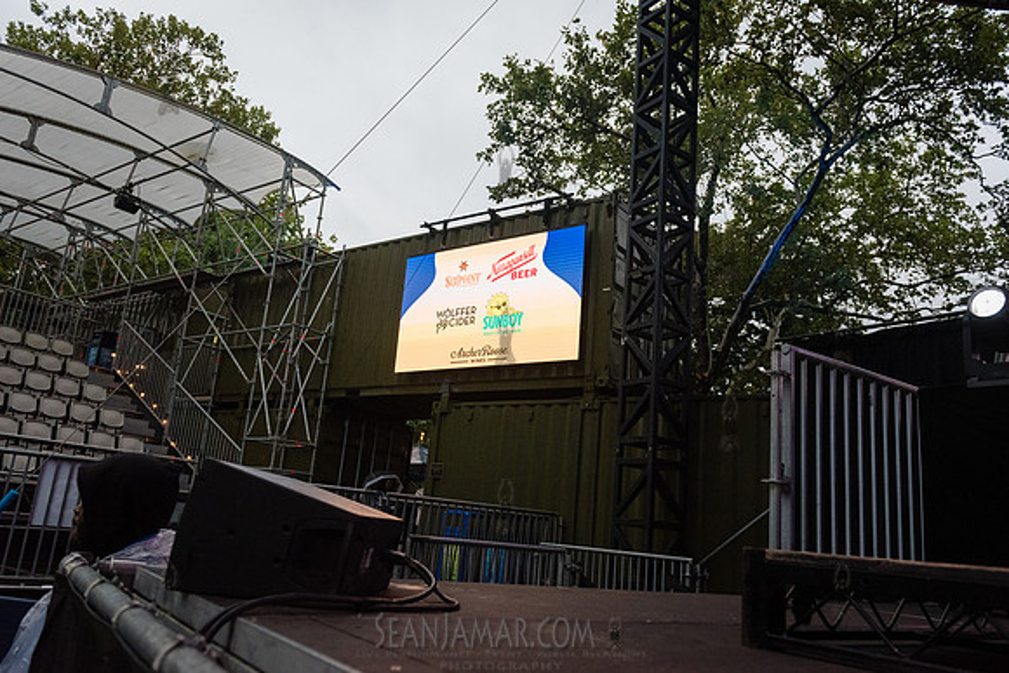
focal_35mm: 27
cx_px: 504
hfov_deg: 67.4
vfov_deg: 48.0
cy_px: 336
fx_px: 757
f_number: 3.5
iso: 5000
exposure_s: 1/2000
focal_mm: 27
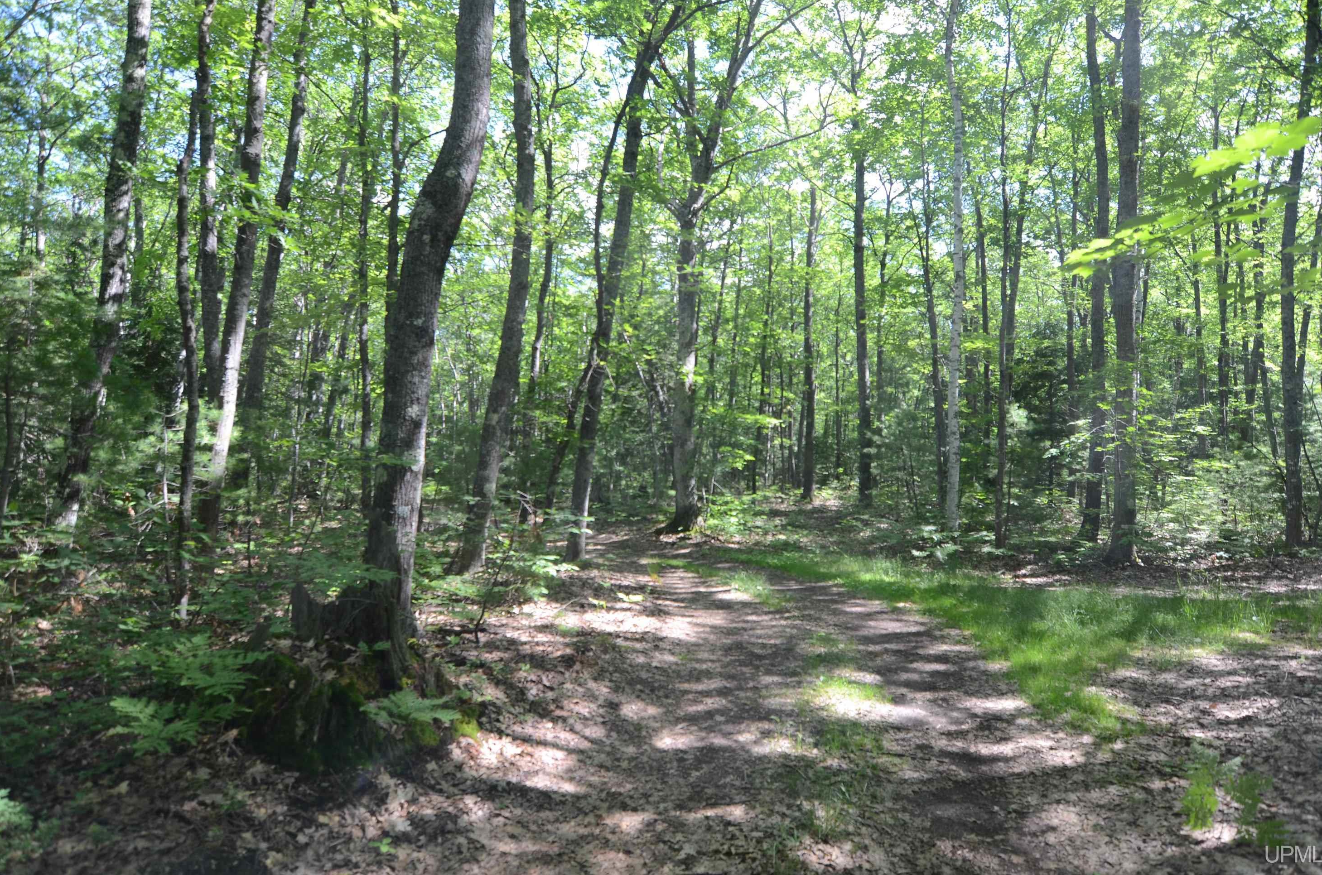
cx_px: 695
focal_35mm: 21
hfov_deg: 82.6
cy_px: 416
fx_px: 752
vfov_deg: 60.4
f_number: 4
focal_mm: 13
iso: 100
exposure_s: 1/60
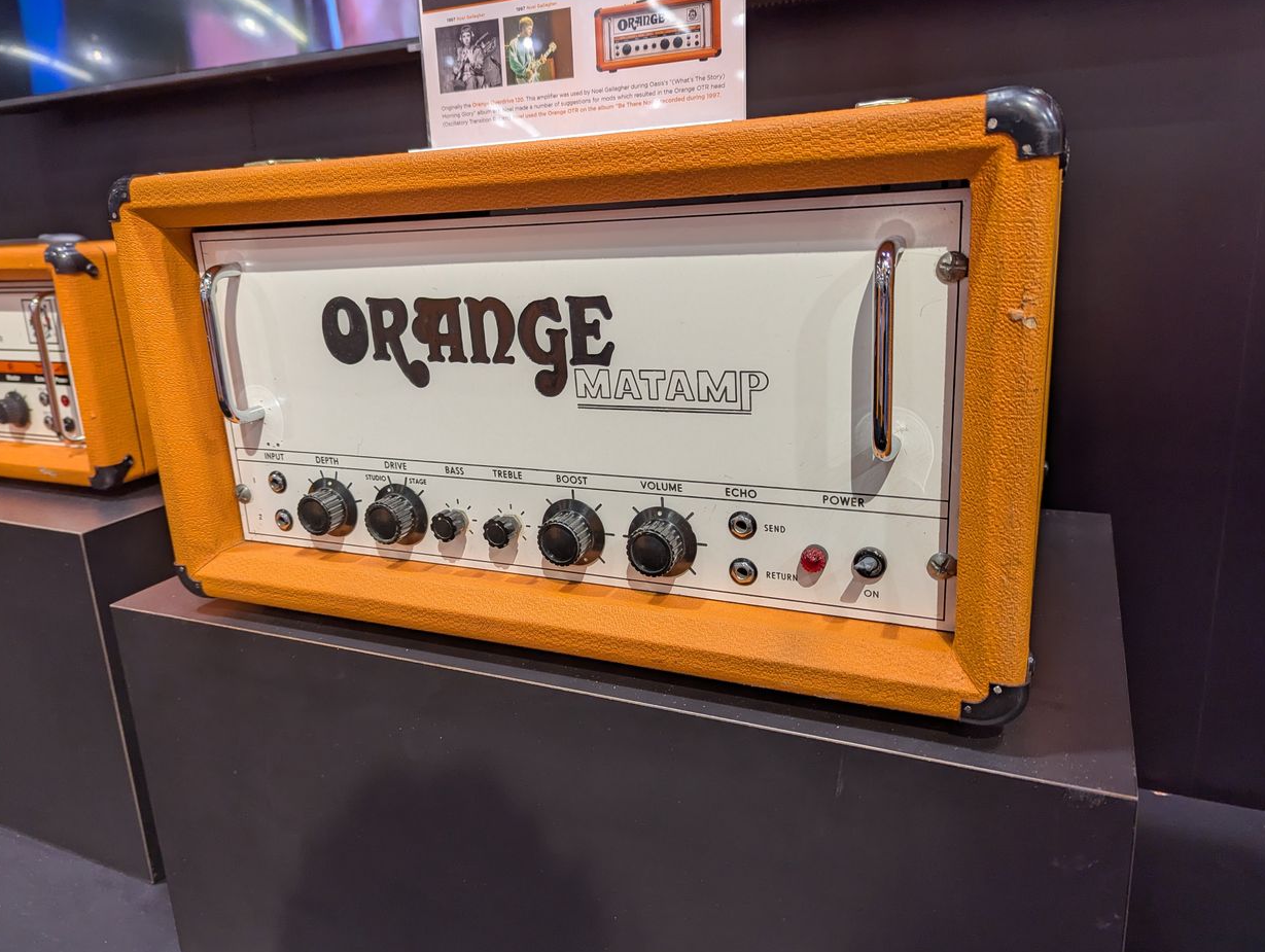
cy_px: 467
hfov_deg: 69.3
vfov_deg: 55.0
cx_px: 619
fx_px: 915
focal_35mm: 25
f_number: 1.85
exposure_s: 1/120
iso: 193
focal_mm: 6.81
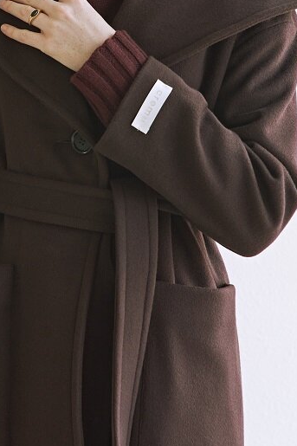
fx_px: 1895
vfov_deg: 13.4
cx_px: 87
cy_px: 121
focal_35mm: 153
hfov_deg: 9.0
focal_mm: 70
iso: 500
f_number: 6.3
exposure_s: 1/200
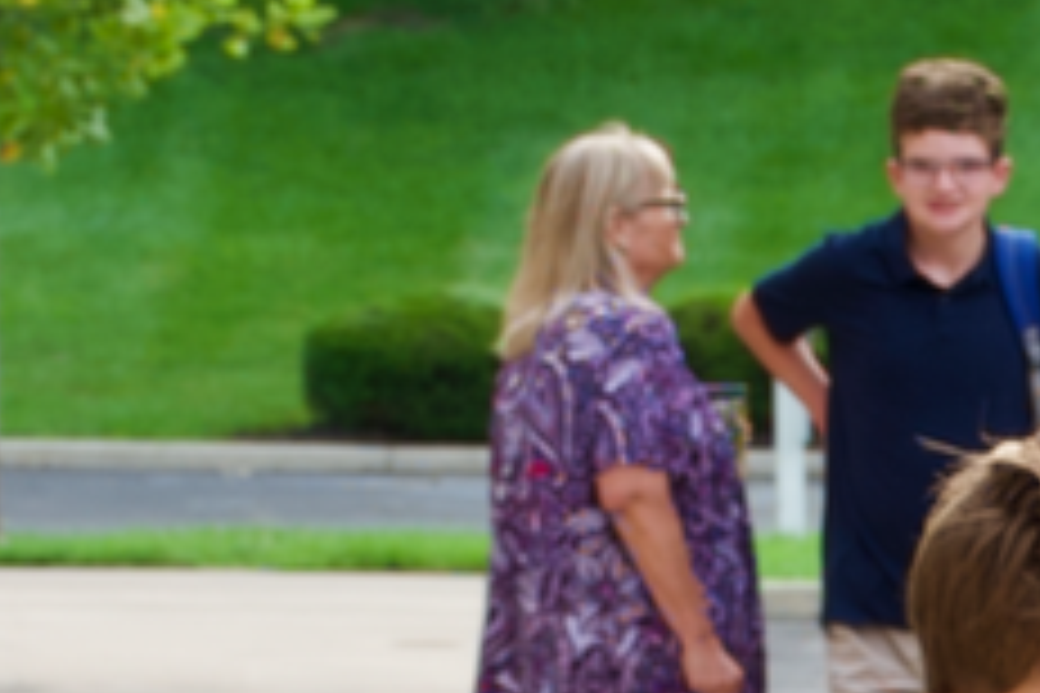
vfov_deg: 2.9
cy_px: 1267
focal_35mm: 474
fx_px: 13692
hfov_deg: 4.3
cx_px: 1468
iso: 125
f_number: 4
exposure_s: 1/125
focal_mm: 39.42
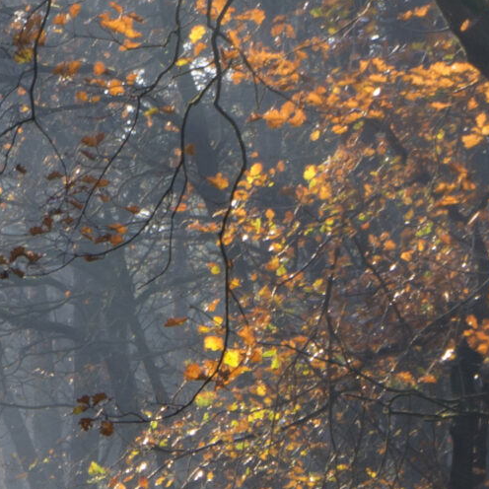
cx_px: -337
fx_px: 7368
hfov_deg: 3.8
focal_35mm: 461
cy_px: 433
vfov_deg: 3.8
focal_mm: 70
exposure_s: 1/40
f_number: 11
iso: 100
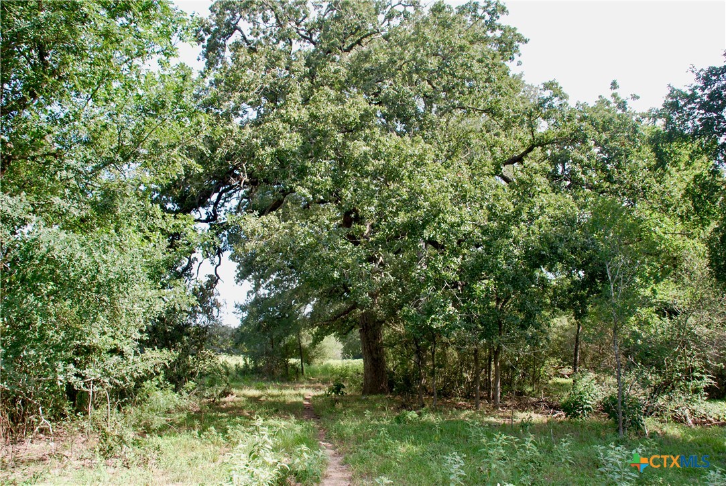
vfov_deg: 48.0
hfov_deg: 67.3
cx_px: 363
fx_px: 545
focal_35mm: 27
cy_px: 243
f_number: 5.6
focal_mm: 18
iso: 140
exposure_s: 1/125
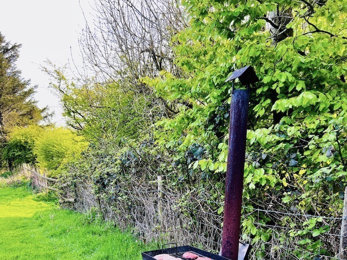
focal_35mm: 35
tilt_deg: -14.9
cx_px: 173
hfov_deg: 52.6
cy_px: 231
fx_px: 351
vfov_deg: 38.1
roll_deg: +1.2
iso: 50
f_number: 1.5
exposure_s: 1/214
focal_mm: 5.7
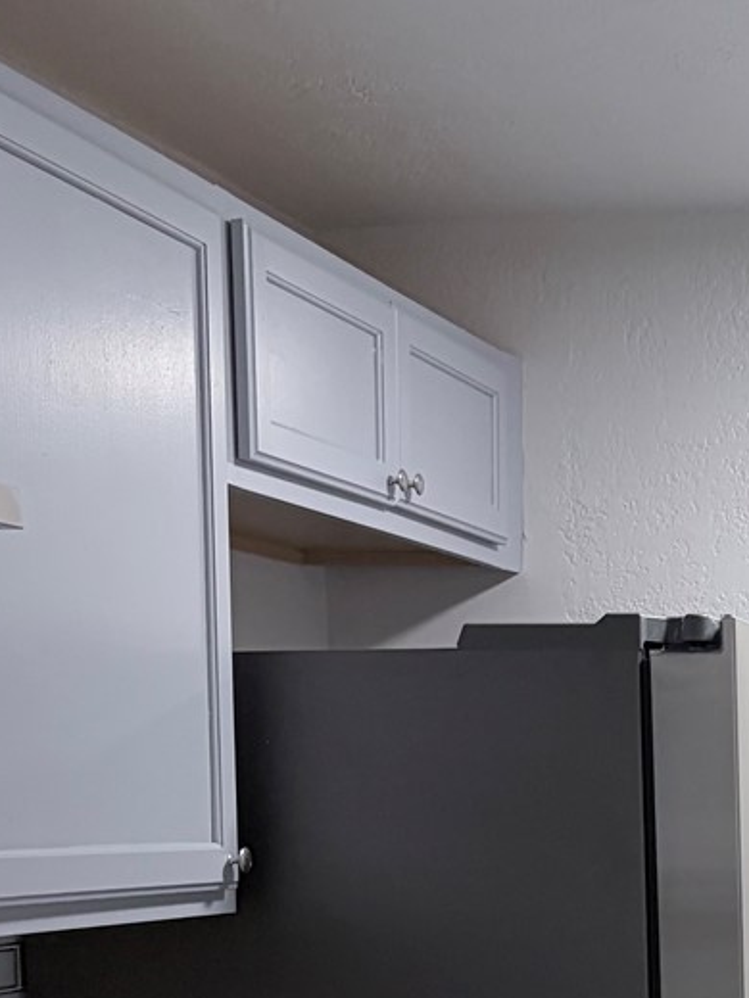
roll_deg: +0.5
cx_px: 945
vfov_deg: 22.8
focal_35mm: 80
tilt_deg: -7.5
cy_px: 1134
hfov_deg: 17.4
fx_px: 2308
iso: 125
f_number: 1.6
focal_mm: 5.96
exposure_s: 1/120
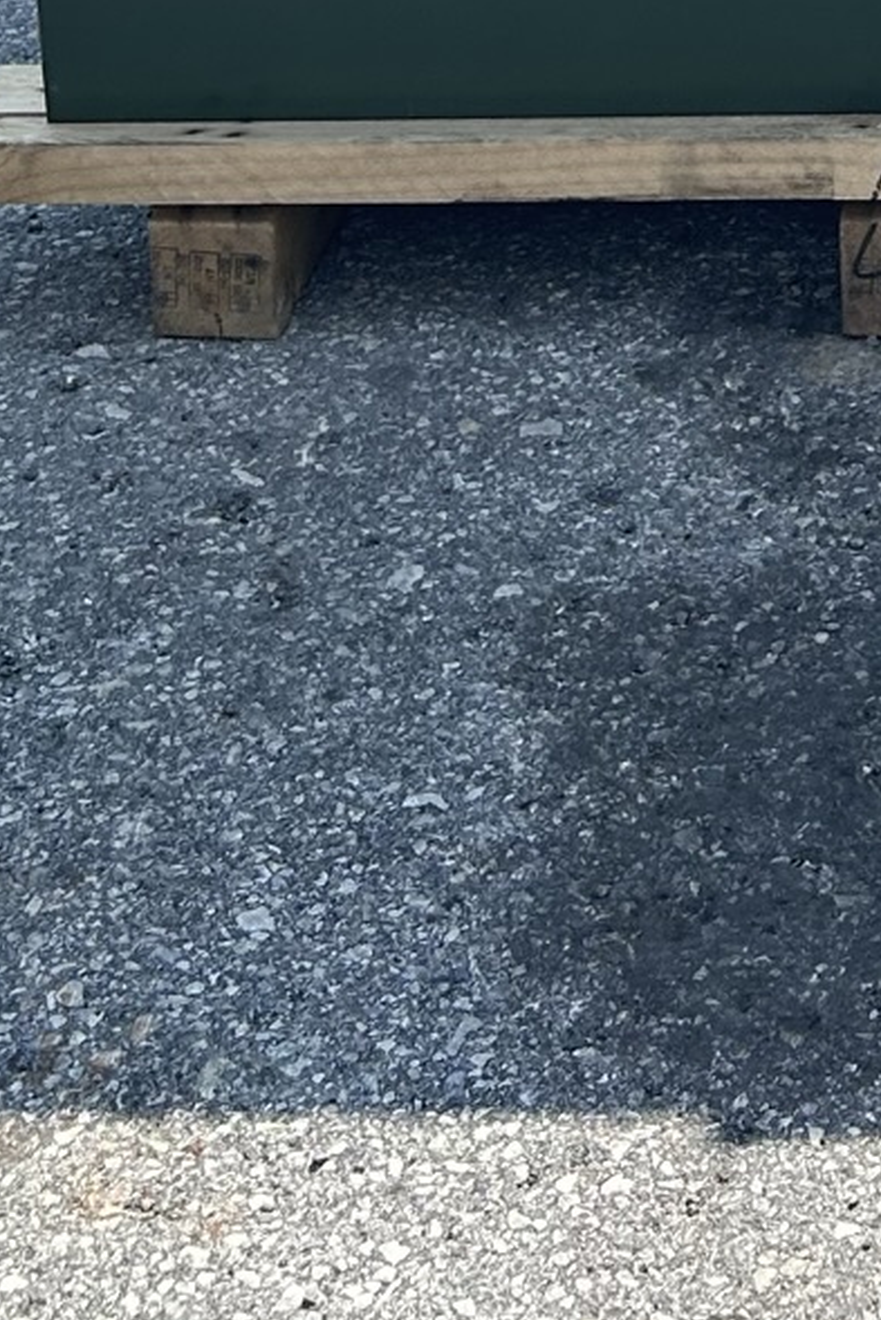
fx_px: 3448
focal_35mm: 94
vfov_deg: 18.0
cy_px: -941
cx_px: 1226
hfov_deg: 13.9
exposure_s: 1/2252
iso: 50
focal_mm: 5.7
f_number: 1.5
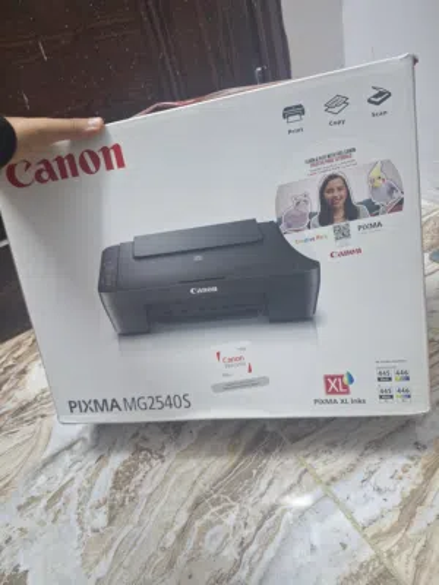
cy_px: 292
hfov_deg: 58.9
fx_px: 389
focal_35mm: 23
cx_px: 220
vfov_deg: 73.9
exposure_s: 1/25
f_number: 1.8
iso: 250
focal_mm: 5.54
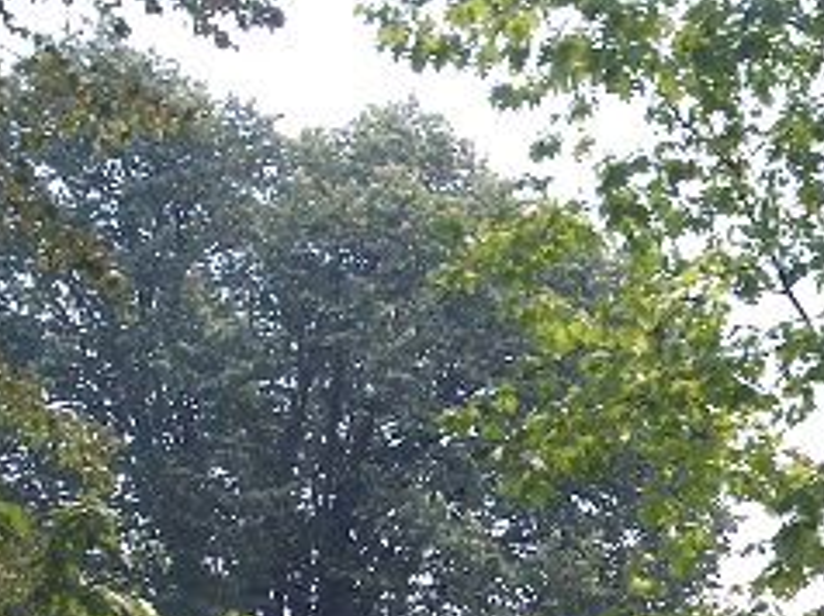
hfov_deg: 14.9
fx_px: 3044
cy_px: 592
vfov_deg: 11.5
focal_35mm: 128
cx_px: 962
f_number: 4.8
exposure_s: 1/250
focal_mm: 8
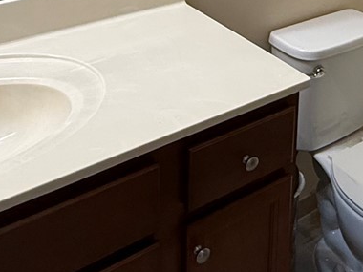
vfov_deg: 21.2
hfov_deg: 31.2
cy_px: -129
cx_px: 325
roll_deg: -2.5
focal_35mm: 59
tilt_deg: -8.0
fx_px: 619
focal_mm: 2.22
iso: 200
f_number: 2.2
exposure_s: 1/120
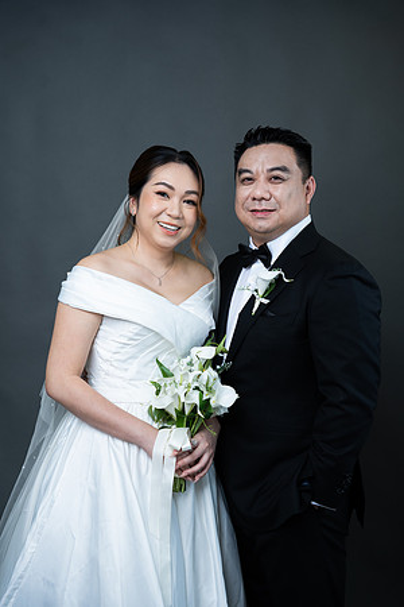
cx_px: 202
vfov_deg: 32.8
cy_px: 304
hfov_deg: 22.2
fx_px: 1028
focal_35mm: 61
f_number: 4.5
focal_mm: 61.1
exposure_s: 1/160
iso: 200
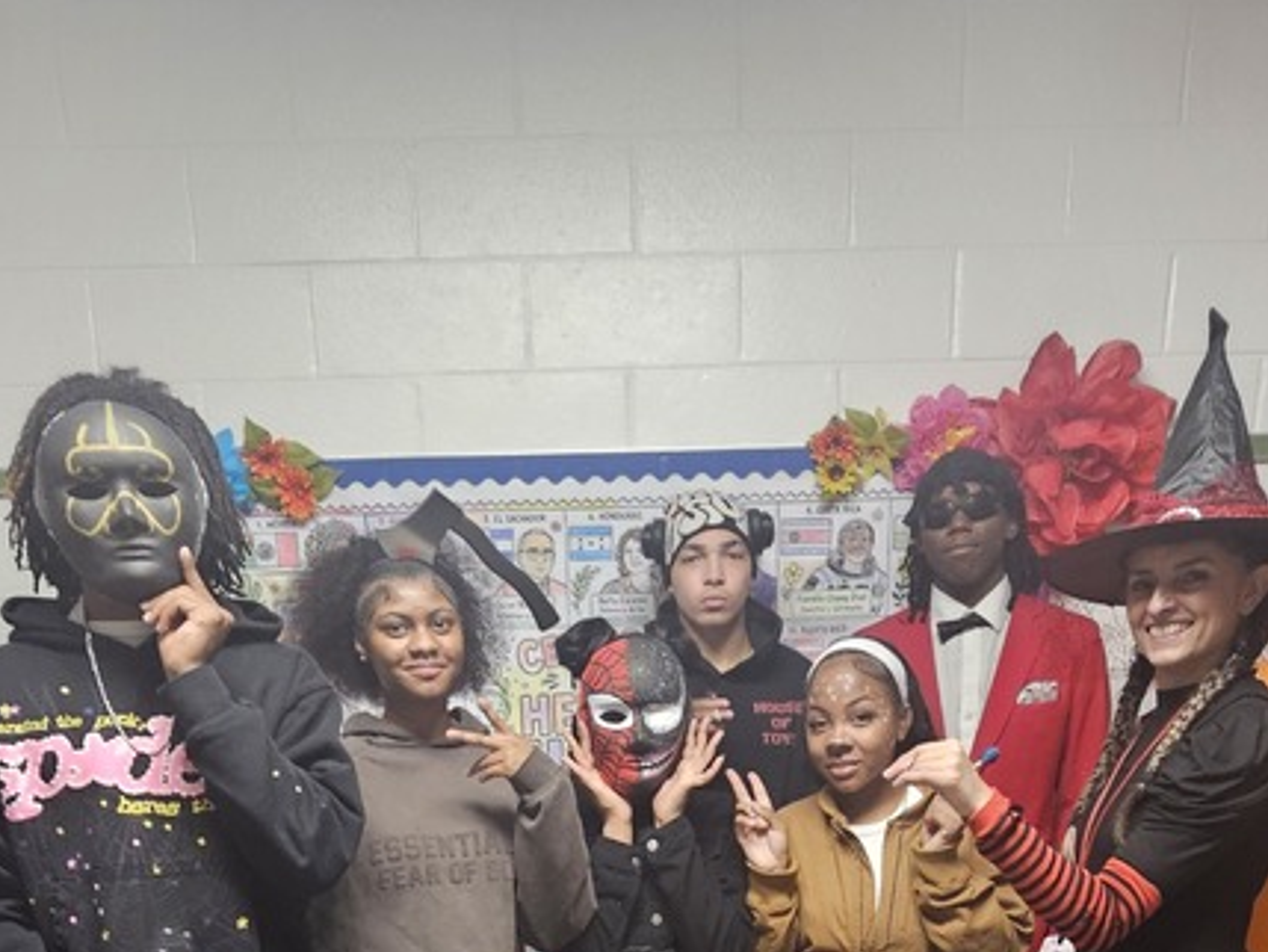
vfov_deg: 37.4
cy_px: 1067
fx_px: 1136
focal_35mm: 31
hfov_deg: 58.3
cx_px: 609
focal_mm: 2.2
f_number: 2.2
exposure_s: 1/30
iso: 400
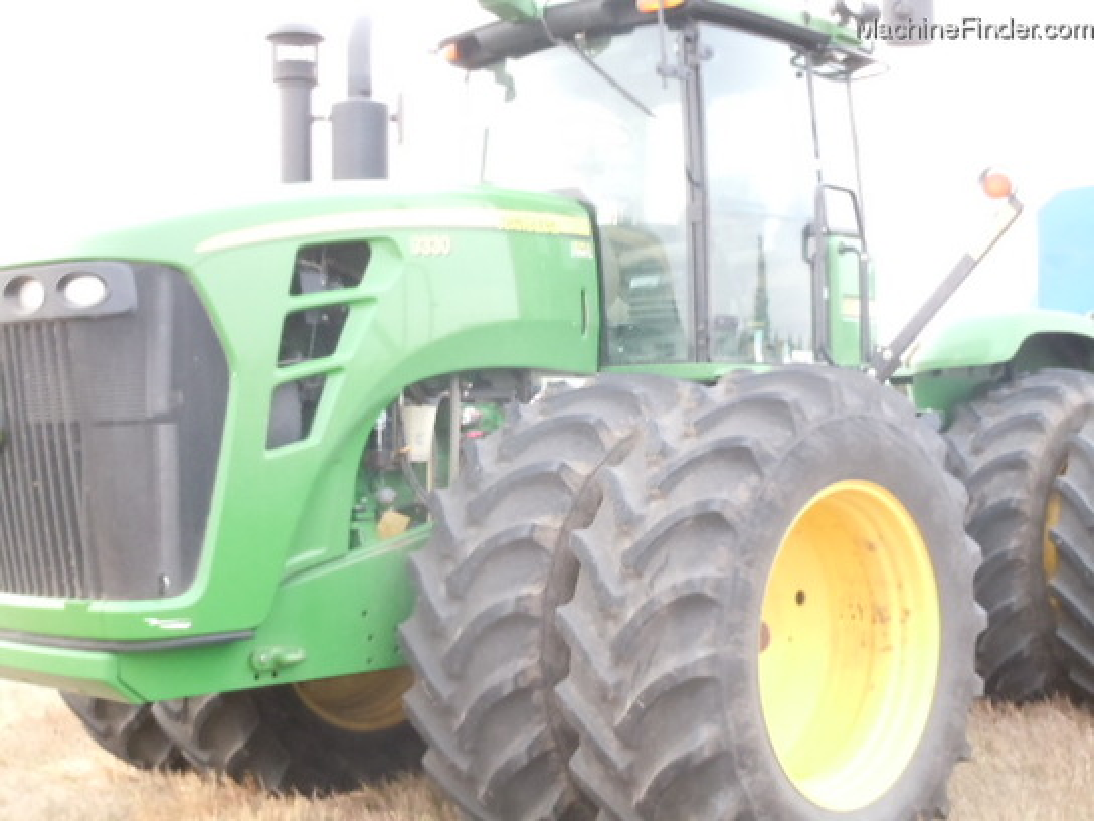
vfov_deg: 27.0
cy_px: 410
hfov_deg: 35.5
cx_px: 547
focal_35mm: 54
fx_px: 1707
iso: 800
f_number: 4.9
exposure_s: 1/30
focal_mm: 9.6
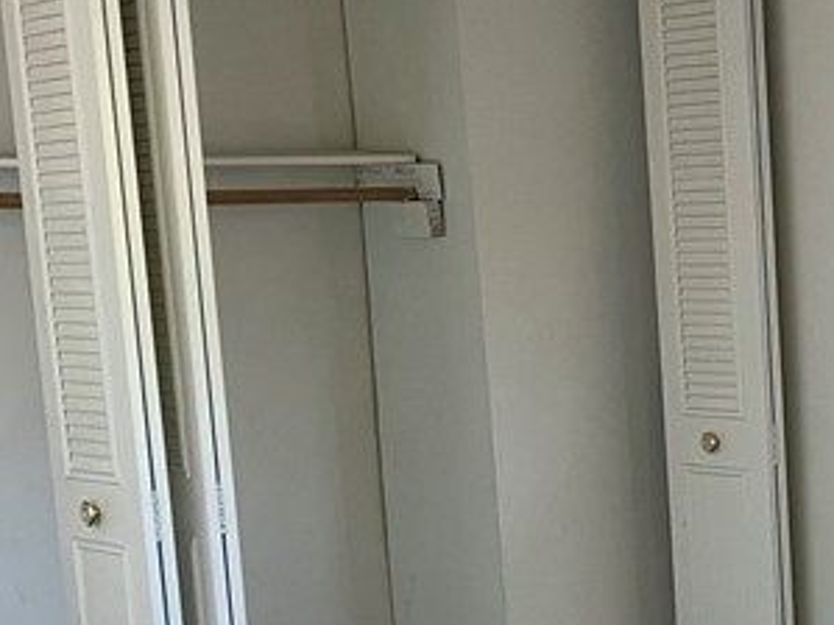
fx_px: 2143
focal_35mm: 89
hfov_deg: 20.9
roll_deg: +3.2
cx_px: 937
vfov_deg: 16.3
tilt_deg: -11.0
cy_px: 608
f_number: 1.5
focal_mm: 5.7
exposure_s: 1/60
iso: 400
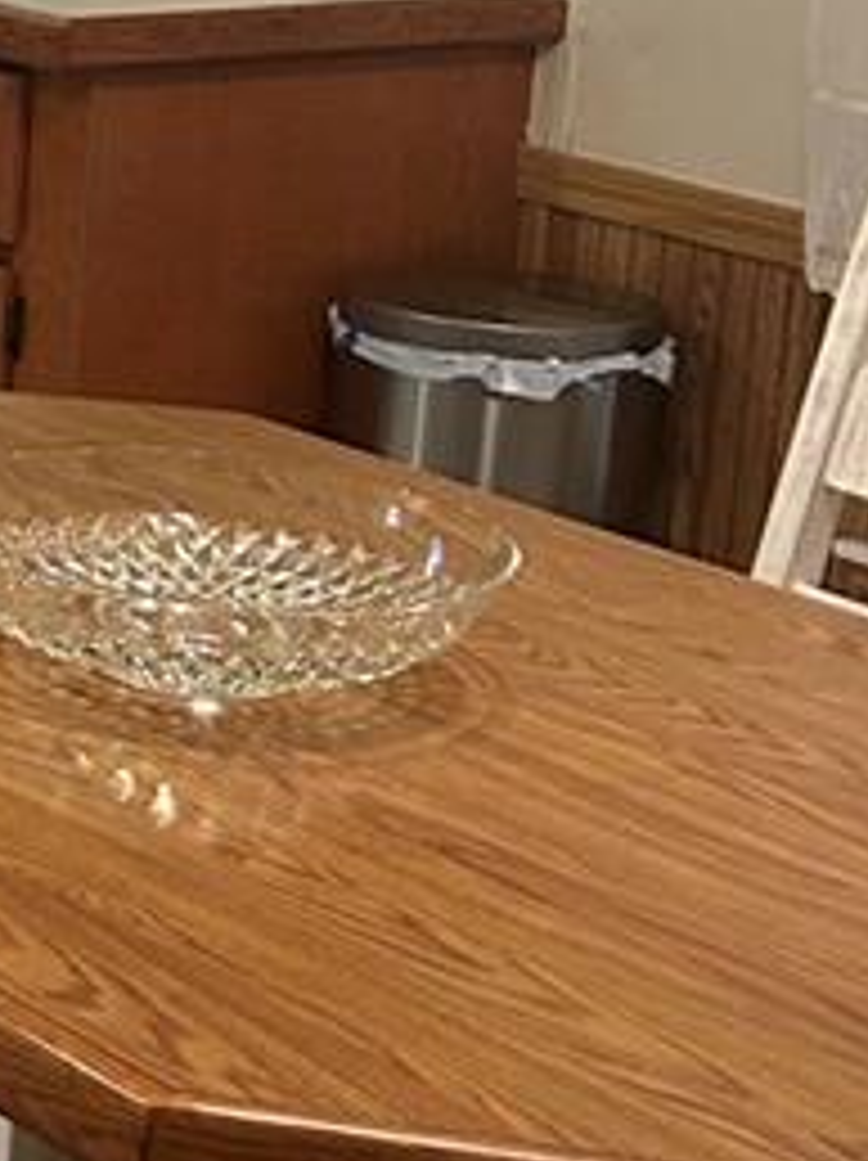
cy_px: 405
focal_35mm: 121
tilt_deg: -14.9
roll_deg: -1.4
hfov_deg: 11.4
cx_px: -697
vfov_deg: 16.3
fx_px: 4052
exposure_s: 1/60
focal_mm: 5.7
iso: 200
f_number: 1.5
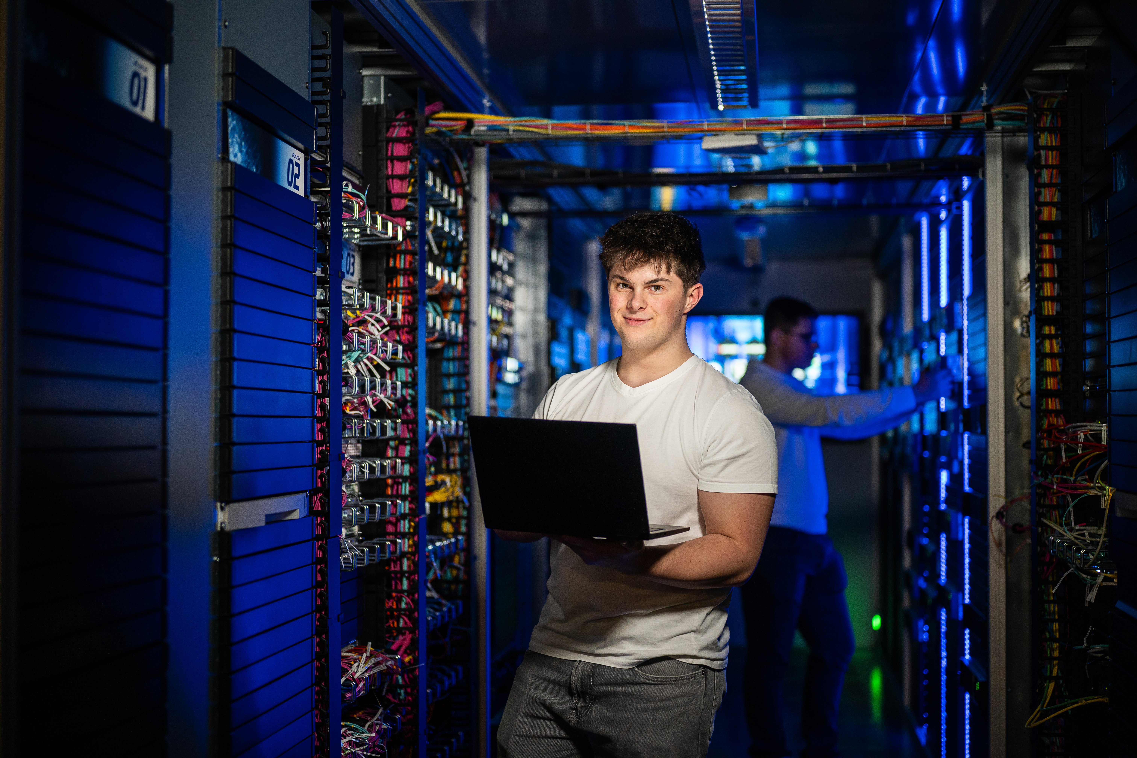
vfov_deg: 27.0
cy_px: 379
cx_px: 568
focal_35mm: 50
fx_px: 1579
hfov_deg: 39.6
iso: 640
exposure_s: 1/100
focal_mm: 50
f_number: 1.8
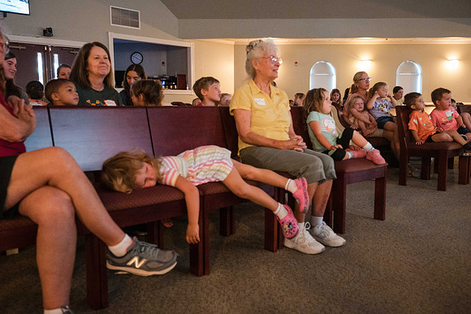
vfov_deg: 41.3
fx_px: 417
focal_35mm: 32
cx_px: 237
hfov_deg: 58.9
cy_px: 155
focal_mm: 30
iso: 9000
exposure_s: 1/60
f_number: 4
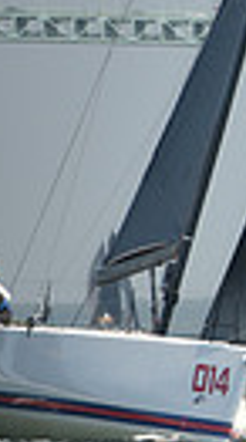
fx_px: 10874
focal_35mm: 931
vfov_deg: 2.3
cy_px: 238
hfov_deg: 1.3
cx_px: 954
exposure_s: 1/640
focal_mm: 200
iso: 250
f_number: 5
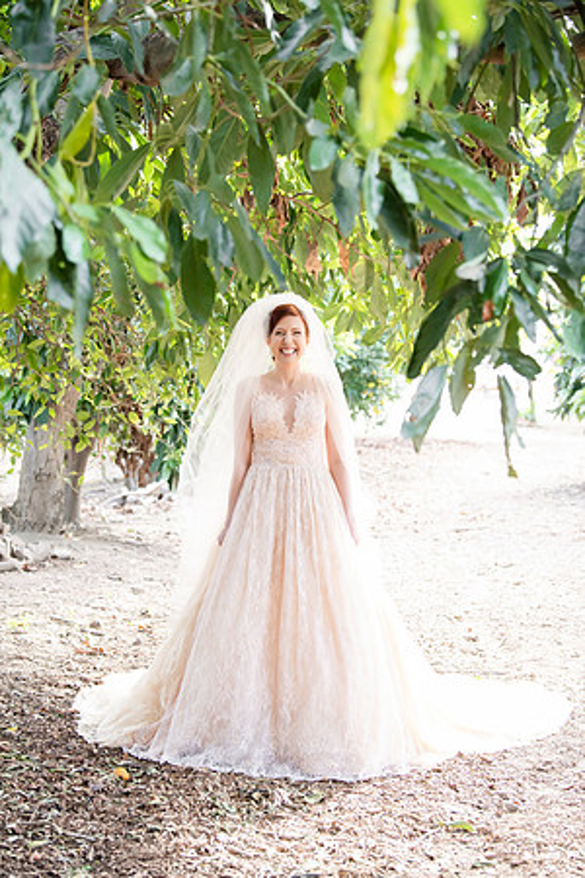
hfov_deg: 19.5
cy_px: 439
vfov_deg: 28.8
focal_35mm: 70
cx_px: 292
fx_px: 1706
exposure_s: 1/250
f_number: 4
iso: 1250
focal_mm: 70
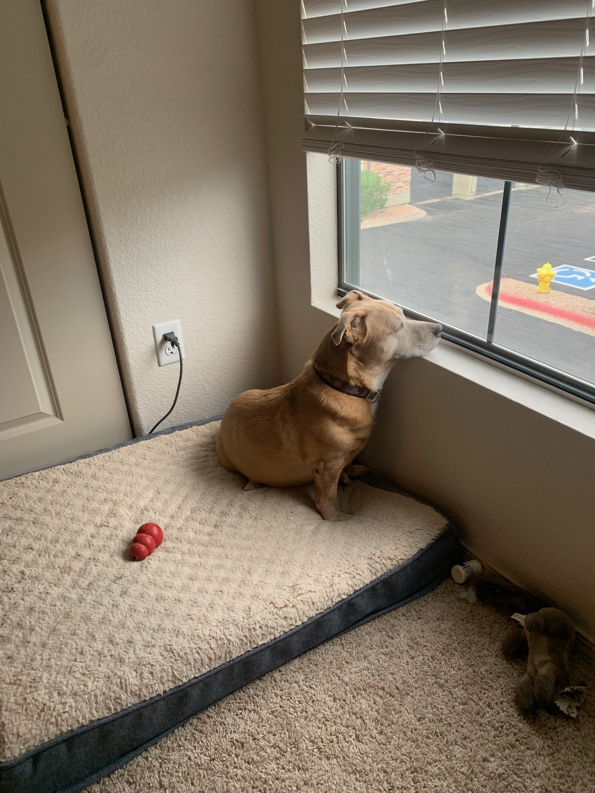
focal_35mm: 26
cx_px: 298
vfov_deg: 67.3
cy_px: 396
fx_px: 596
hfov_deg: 53.1
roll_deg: +2.7
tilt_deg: -26.7
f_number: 1.8
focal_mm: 4.25
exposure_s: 1/98
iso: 64
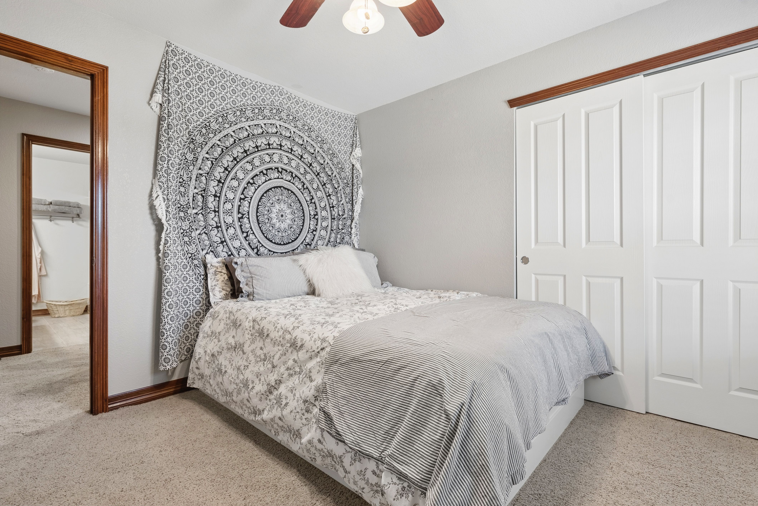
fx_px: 358
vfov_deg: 70.5
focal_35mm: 17
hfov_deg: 93.2
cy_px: 253
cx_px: 379
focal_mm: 17
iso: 500
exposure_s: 1/20
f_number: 9
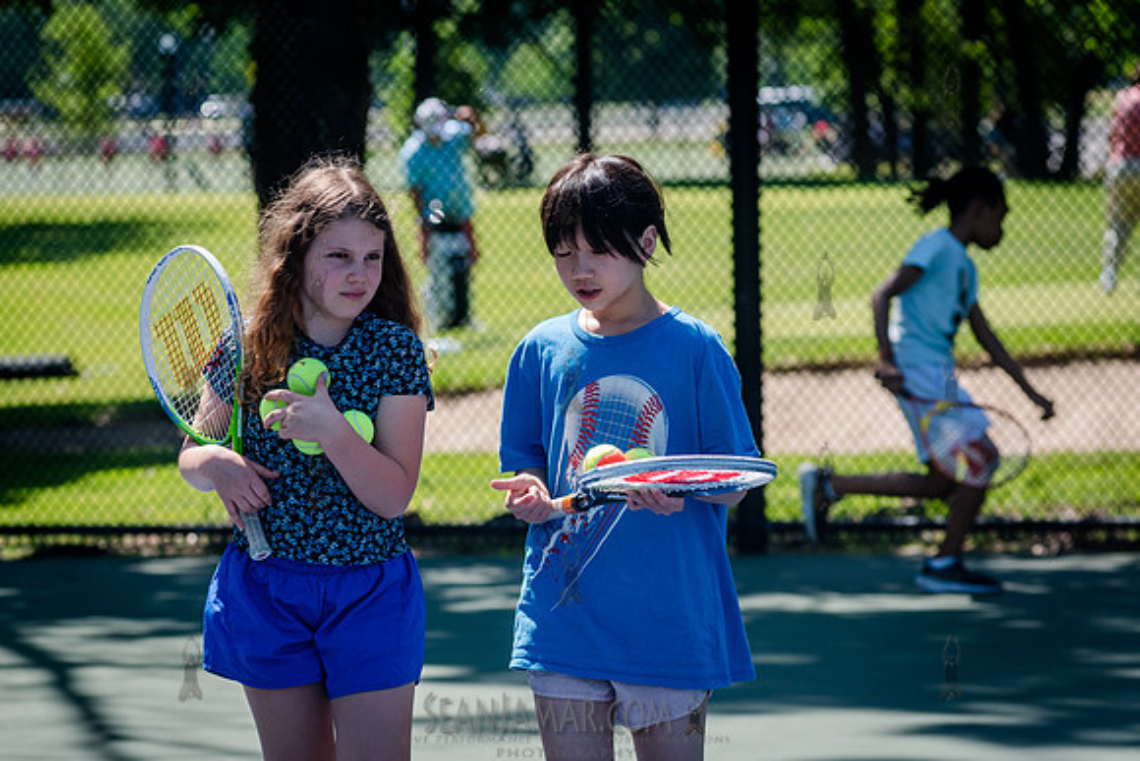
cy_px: 488
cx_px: 528
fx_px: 5831
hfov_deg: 11.2
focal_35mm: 184
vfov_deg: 7.5
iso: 200
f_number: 5
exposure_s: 1/640
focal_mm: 135
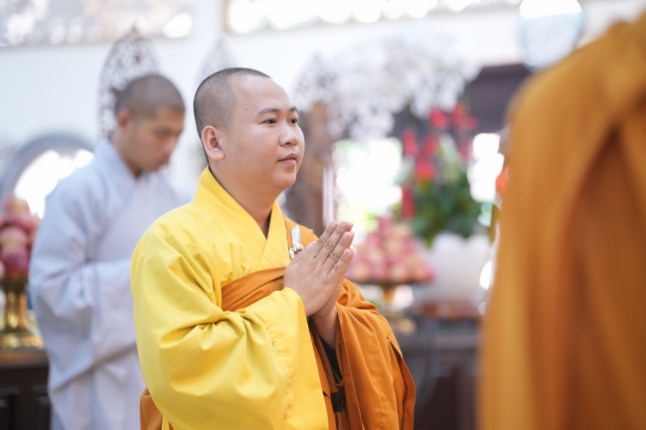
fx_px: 1973
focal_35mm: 110
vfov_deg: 12.4
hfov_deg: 18.6
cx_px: 323
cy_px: 215
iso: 4000
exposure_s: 1/200
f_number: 2.8
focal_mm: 110
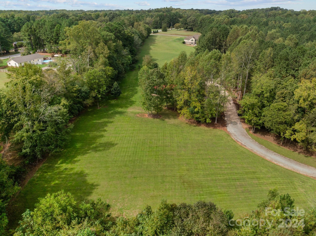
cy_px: 118
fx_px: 219
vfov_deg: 56.8
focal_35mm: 24
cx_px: 158
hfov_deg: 71.6
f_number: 2.8
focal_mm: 12.29
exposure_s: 1/240
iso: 130
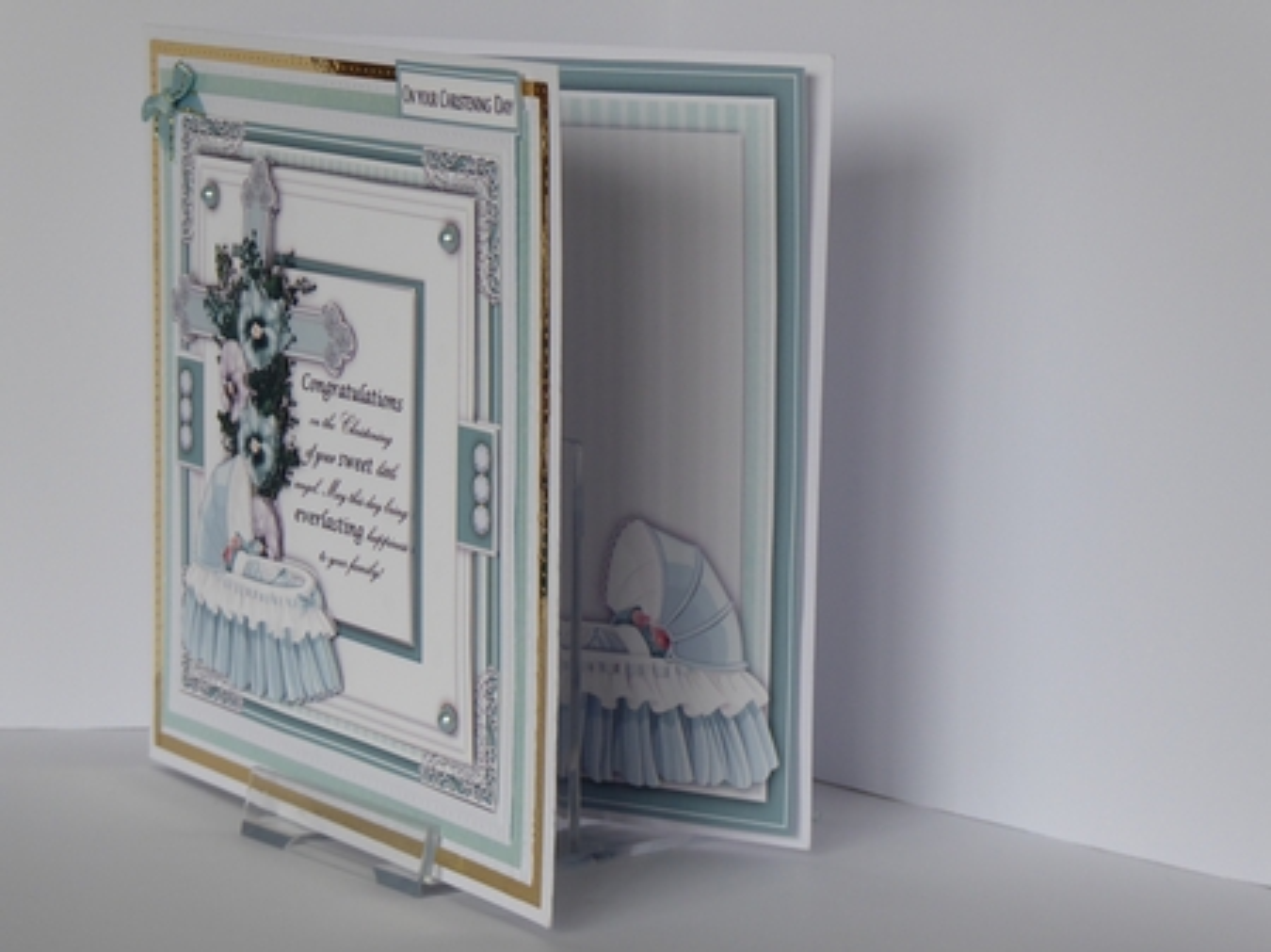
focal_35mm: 107
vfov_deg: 13.8
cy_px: 476
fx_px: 3927
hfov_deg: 18.4
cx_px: 636
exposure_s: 1/60
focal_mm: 17.5
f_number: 5
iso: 160
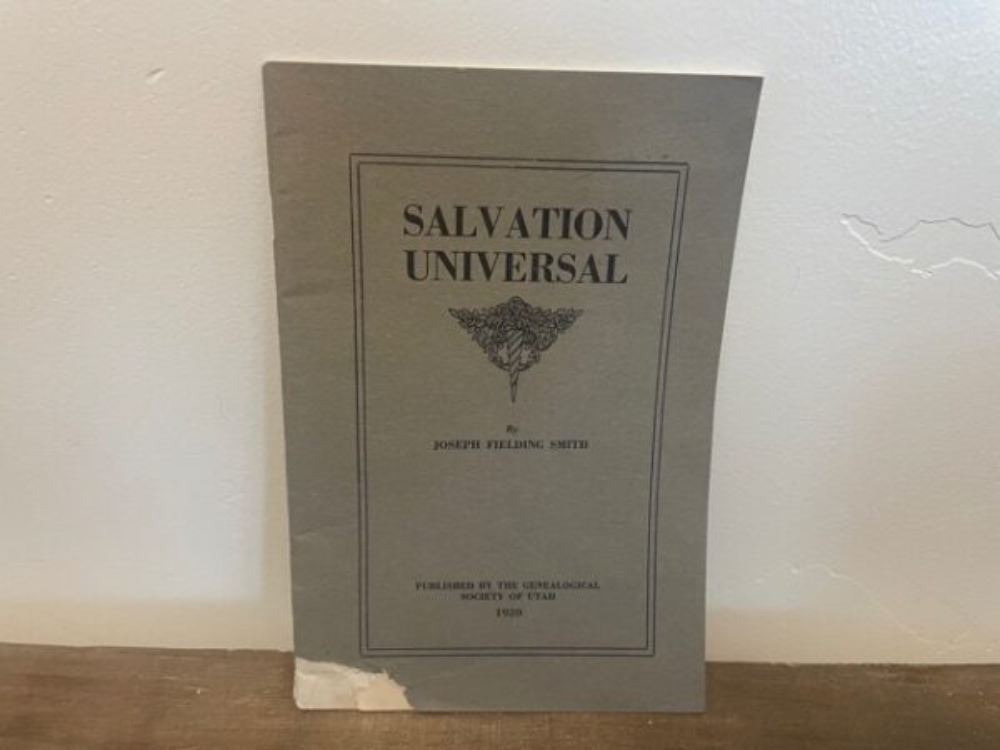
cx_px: 500
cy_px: 375
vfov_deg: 53.1
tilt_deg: -28.3
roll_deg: +0.2
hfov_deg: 67.3
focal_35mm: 26
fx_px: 751
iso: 200
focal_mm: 4.2
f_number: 1.6
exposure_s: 1/60
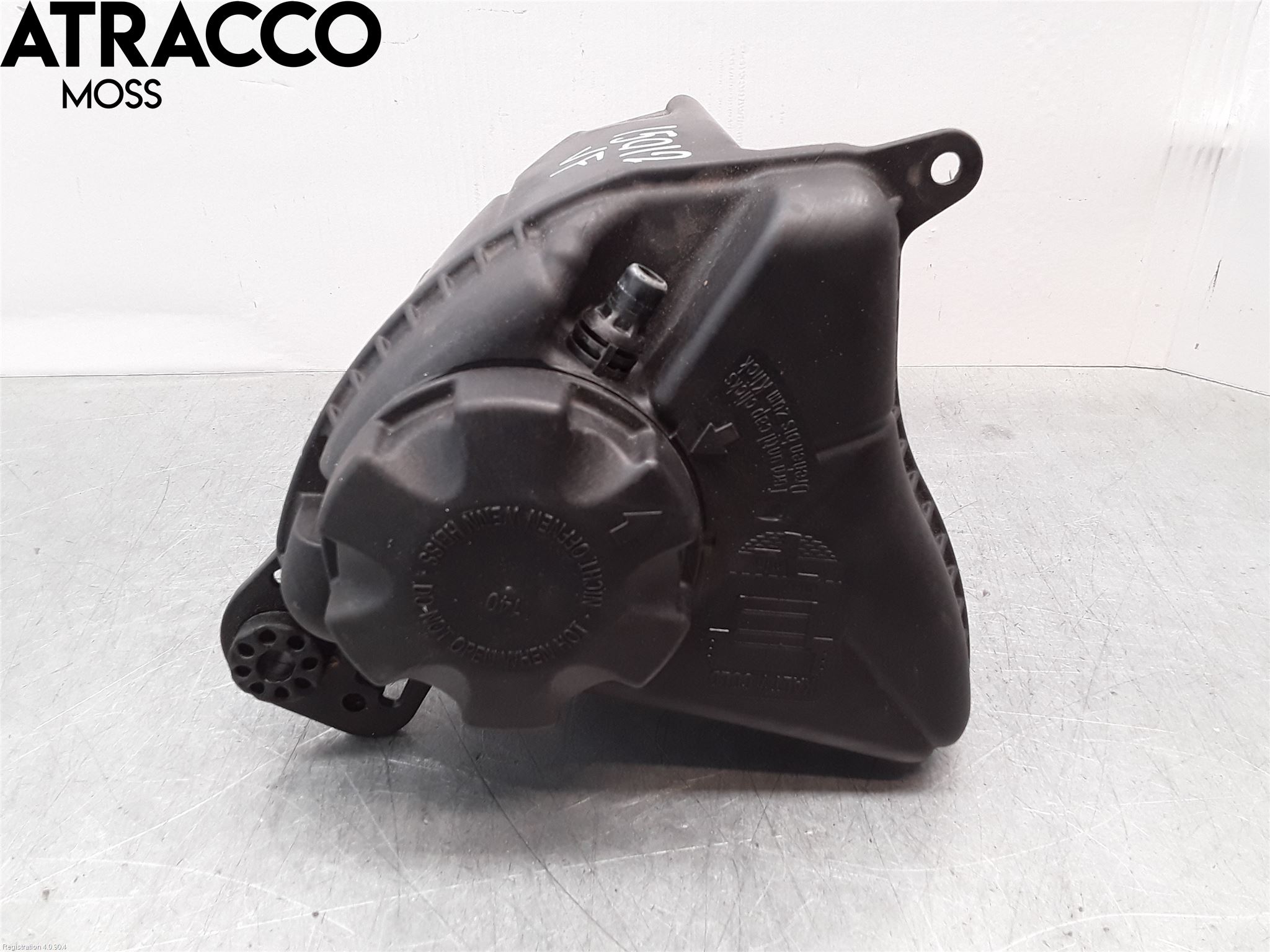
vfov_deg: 49.7
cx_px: 635
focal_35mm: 28
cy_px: 476
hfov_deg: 63.4
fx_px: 1027
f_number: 1.9
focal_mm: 2.91
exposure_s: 1/50
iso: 64
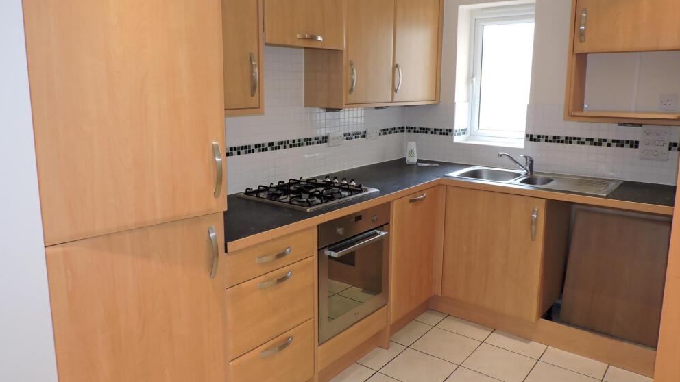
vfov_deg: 42.8
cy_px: 170
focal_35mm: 27
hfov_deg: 69.9
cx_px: 338
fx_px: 487
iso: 220
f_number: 3
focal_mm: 4.3
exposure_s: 1/40
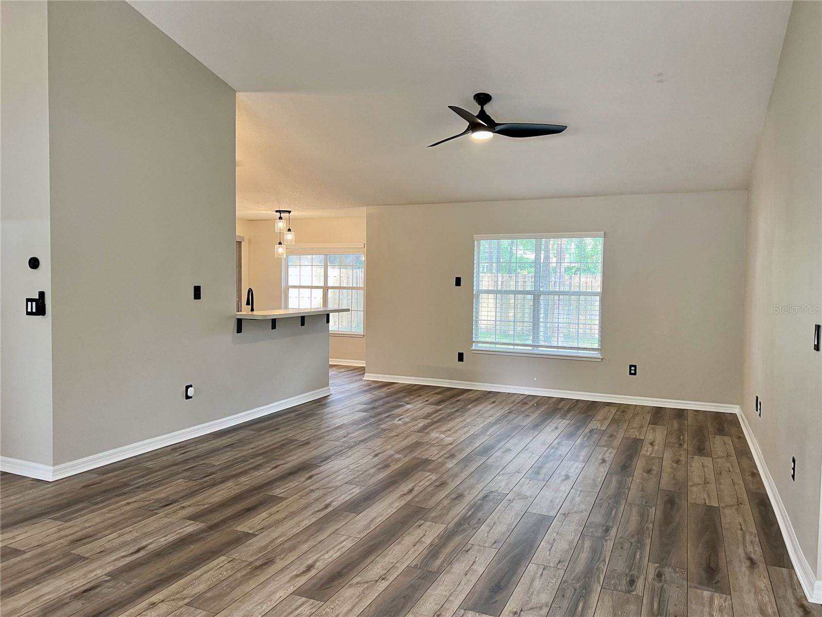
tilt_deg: -3.2
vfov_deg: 53.1
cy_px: 308
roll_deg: -1.1
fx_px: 617
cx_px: 411
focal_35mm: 26
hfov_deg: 67.3
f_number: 1.5
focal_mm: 5.7
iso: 100
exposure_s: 1/60
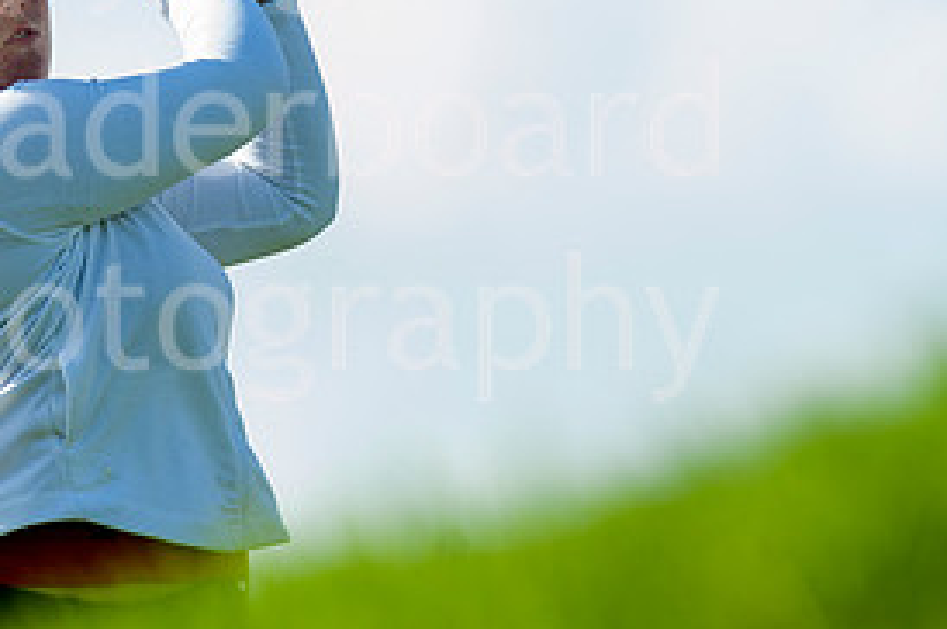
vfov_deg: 2.2
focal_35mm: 635
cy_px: 152
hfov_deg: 3.3
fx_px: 16684
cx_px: 283
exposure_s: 1/3200
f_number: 6.3
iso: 500
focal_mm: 300
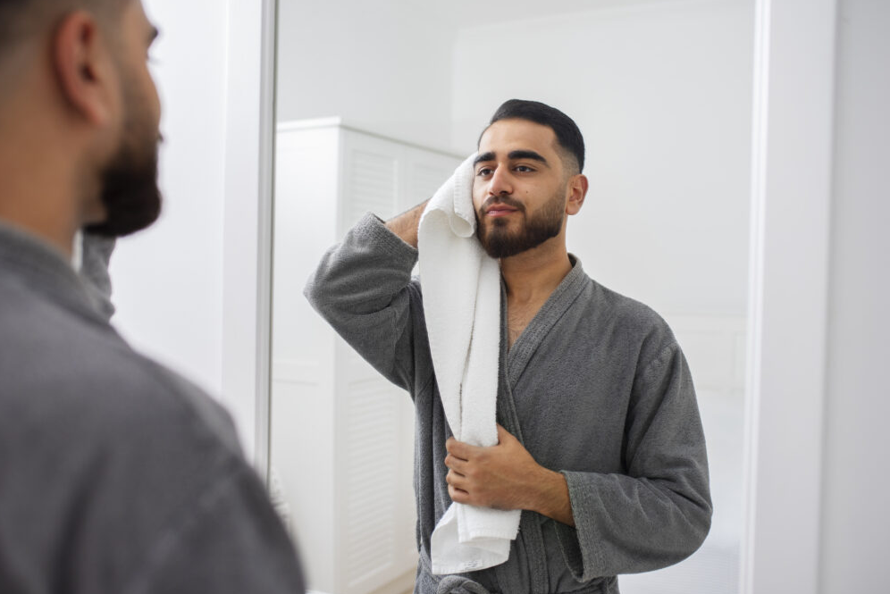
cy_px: 295
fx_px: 890
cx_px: 433
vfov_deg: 36.9
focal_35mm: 36
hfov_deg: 53.1
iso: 200
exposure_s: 1/200
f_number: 2.8
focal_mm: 35
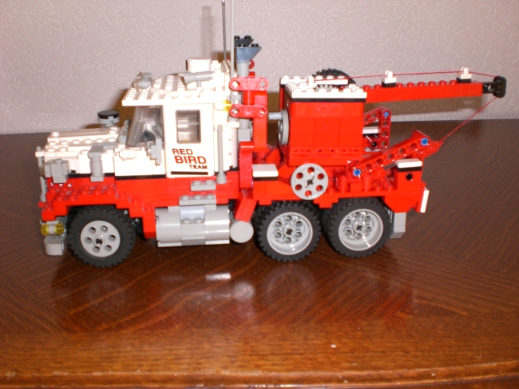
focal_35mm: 38
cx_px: 260
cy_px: 194
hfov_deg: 49.0
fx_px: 570
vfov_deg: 37.7
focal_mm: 6.3
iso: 200
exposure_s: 1/60
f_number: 3.1
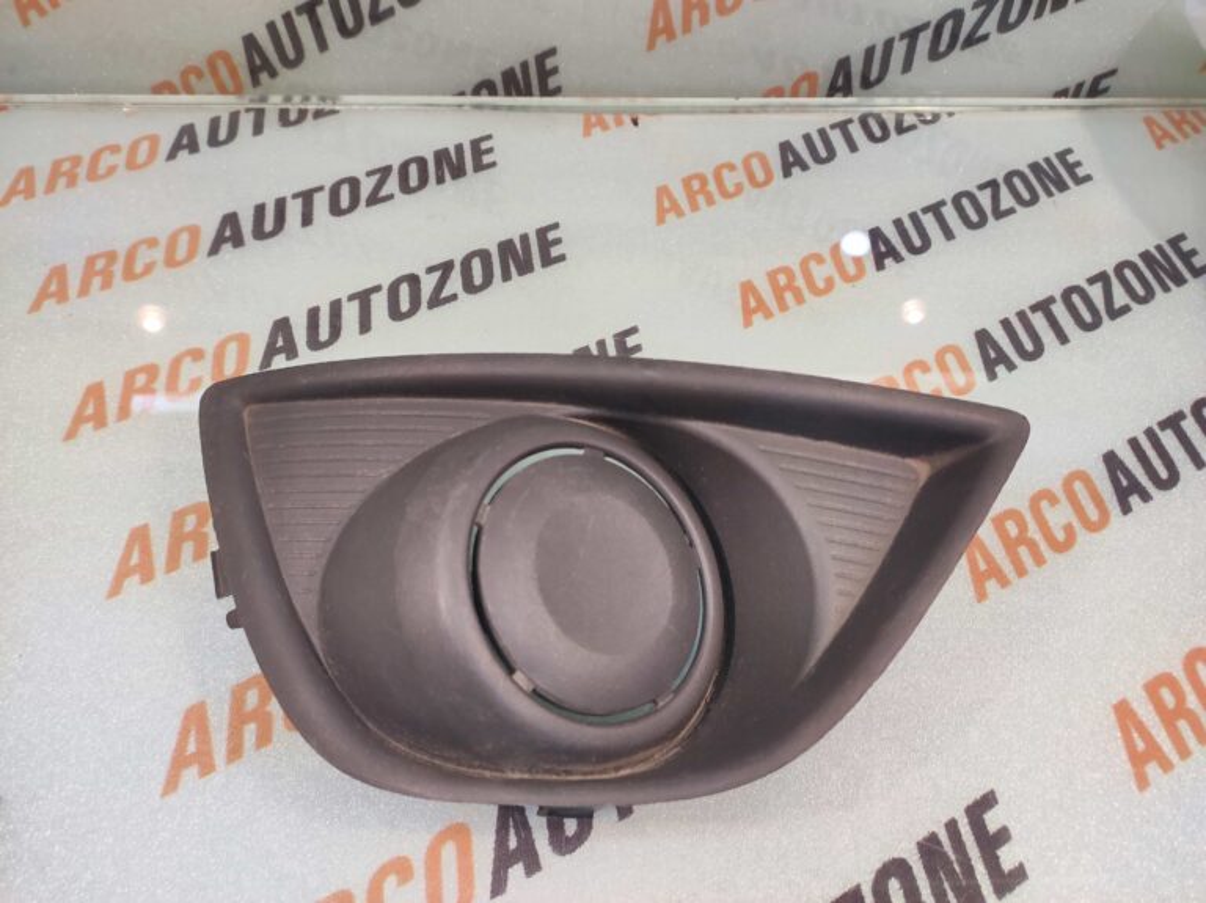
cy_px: 452
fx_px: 592
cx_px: 603
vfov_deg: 74.7
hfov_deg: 91.1
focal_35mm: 17
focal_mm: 4.74
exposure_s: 1/33
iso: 177
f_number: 1.79
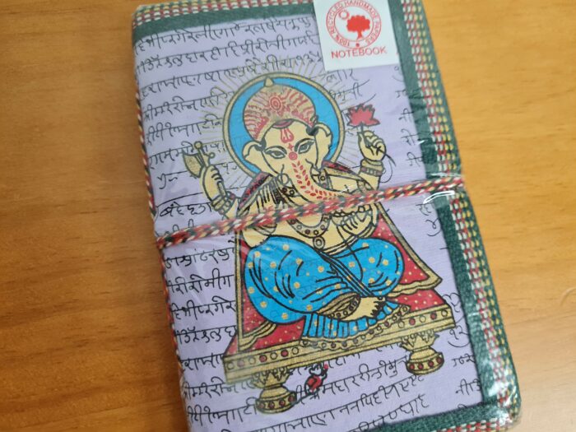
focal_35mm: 26
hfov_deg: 67.3
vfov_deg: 53.1
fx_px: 433
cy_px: 216
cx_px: 288
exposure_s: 1/120
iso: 250
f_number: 1.8
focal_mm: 5.4
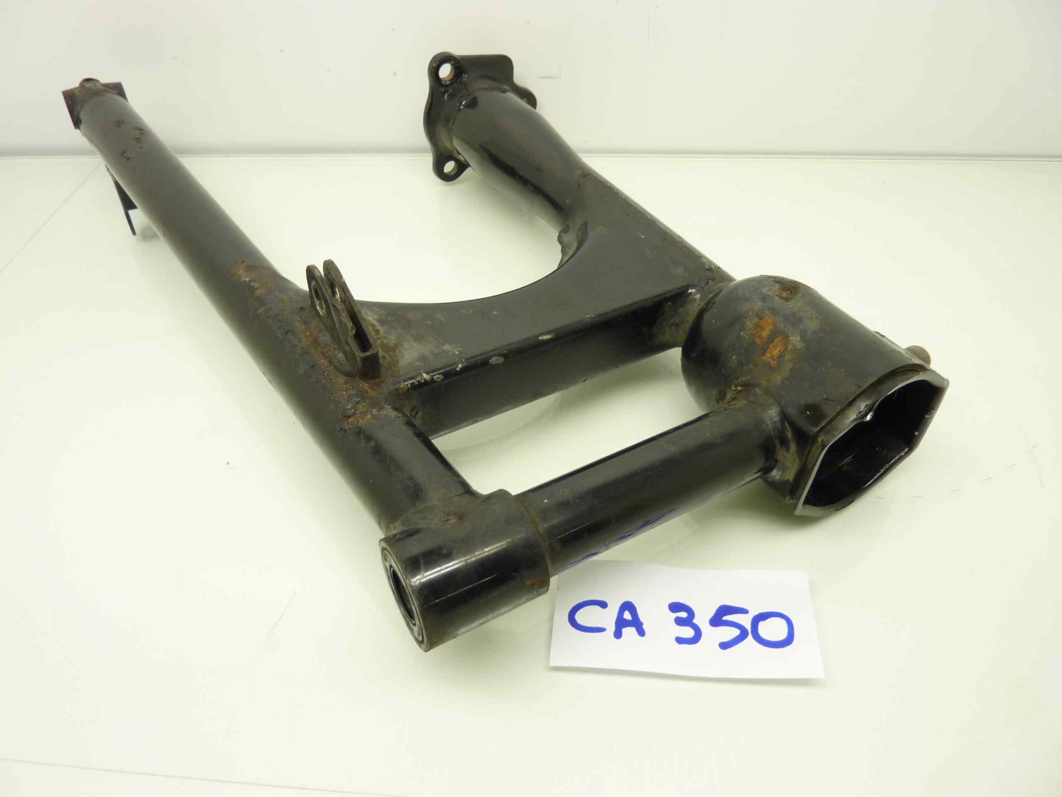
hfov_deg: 69.4
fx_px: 767
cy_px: 398
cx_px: 531
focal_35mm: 25
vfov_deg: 54.9
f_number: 3.3
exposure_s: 1/15
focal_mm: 4.1
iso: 80
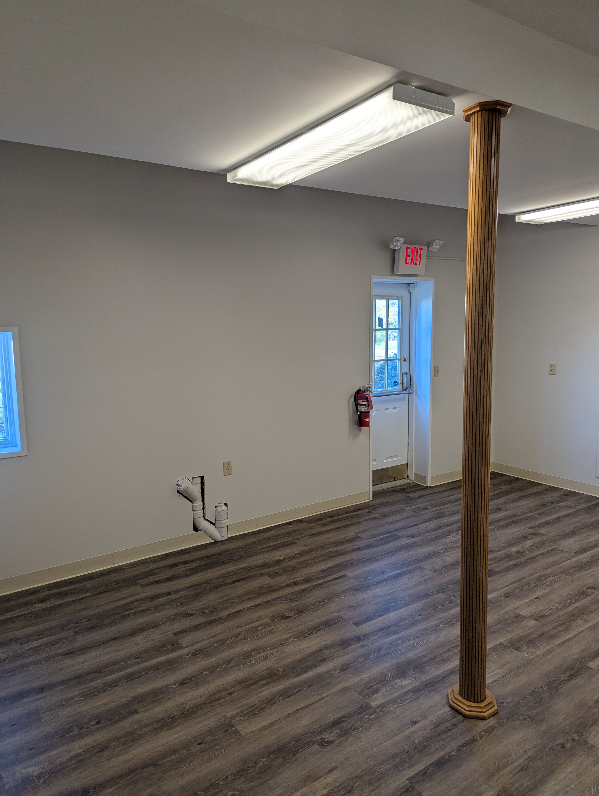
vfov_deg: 71.5
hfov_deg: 56.9
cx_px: 300
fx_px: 552
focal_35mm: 24
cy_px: 398
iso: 56
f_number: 1.85
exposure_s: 1/120
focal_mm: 6.81
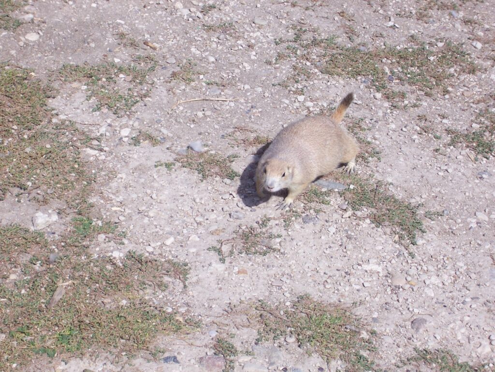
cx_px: 248
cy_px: 186
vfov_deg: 14.5
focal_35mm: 102
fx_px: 1459
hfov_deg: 19.3
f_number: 4.6
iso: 80
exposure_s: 1/750
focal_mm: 16.8
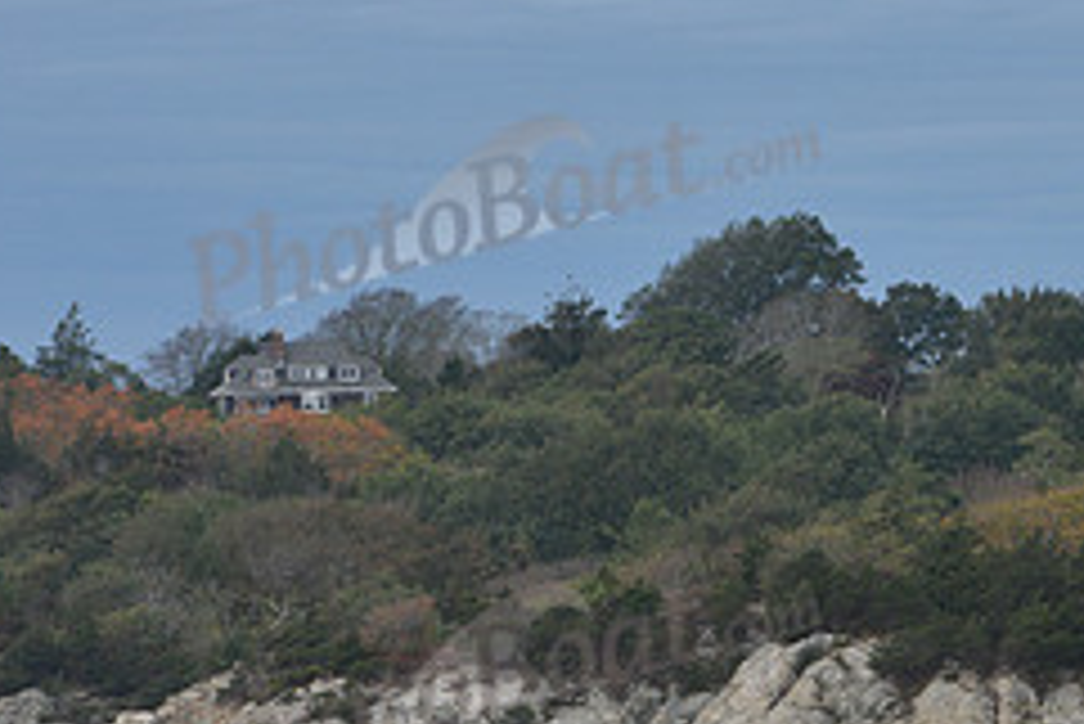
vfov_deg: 2.9
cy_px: 380
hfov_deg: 4.3
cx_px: 1057
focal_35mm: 482
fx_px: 14522
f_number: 8
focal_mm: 200
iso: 320
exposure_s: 1/1000
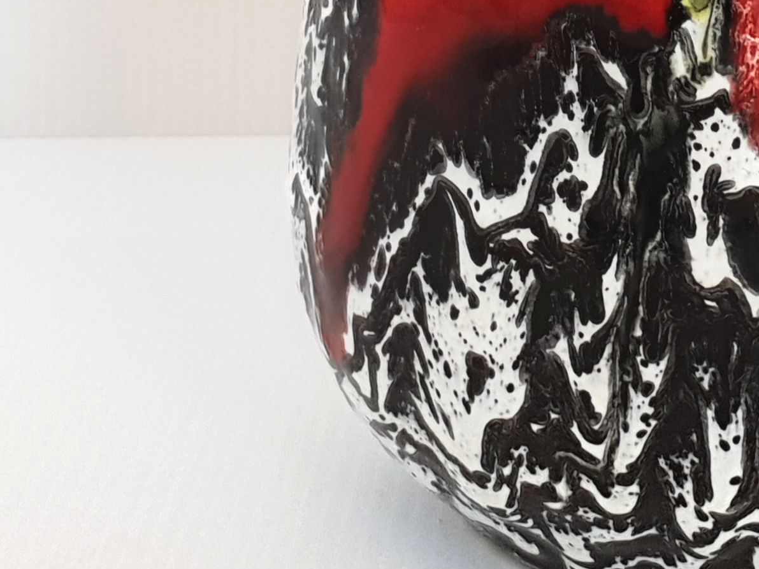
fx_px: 1929
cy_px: -273
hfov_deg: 21.8
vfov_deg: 15.5
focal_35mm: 88
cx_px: 662
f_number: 2.4
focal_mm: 4.3
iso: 80
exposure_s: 1/100
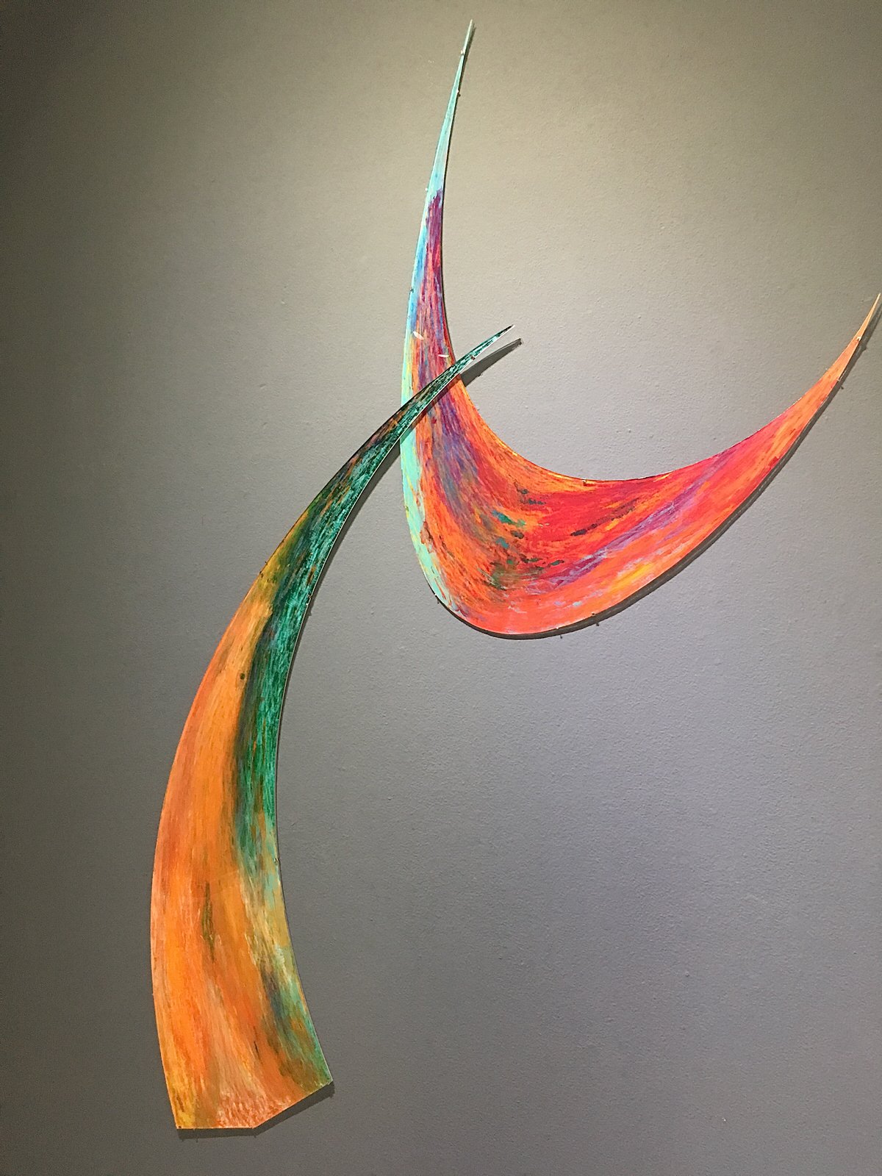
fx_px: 985
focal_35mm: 29
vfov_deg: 61.7
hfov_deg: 48.2
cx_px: 441
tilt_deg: +4.6
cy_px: 588
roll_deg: +2.0
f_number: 2.2
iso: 100
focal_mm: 4.15
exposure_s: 1/8
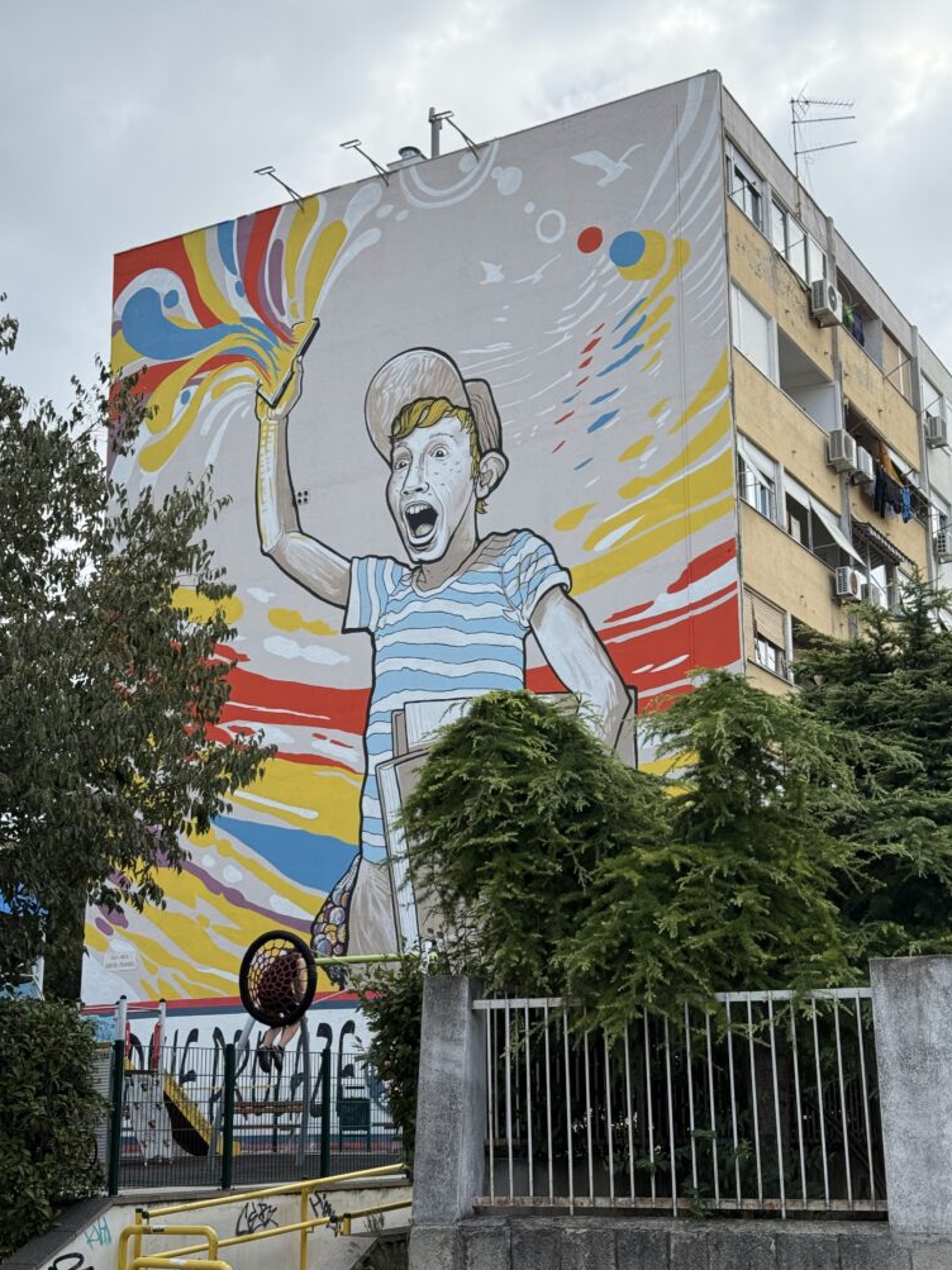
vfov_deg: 38.9
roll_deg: +0.0
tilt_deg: +14.5
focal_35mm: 49
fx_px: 1797
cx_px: 472
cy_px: 646
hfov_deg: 29.7
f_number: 1.78
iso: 64
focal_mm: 6.76
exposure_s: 1/1838
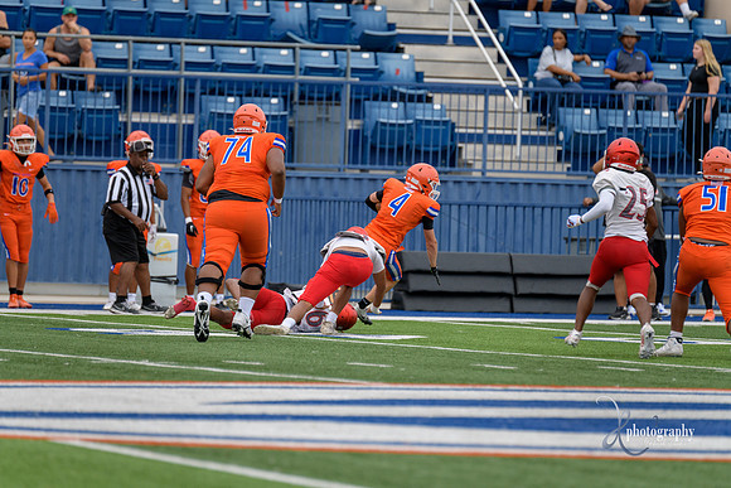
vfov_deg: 4.6
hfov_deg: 6.9
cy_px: 244
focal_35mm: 300
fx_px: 6093
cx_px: 366
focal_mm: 300
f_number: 3.5
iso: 400
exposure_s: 1/1000
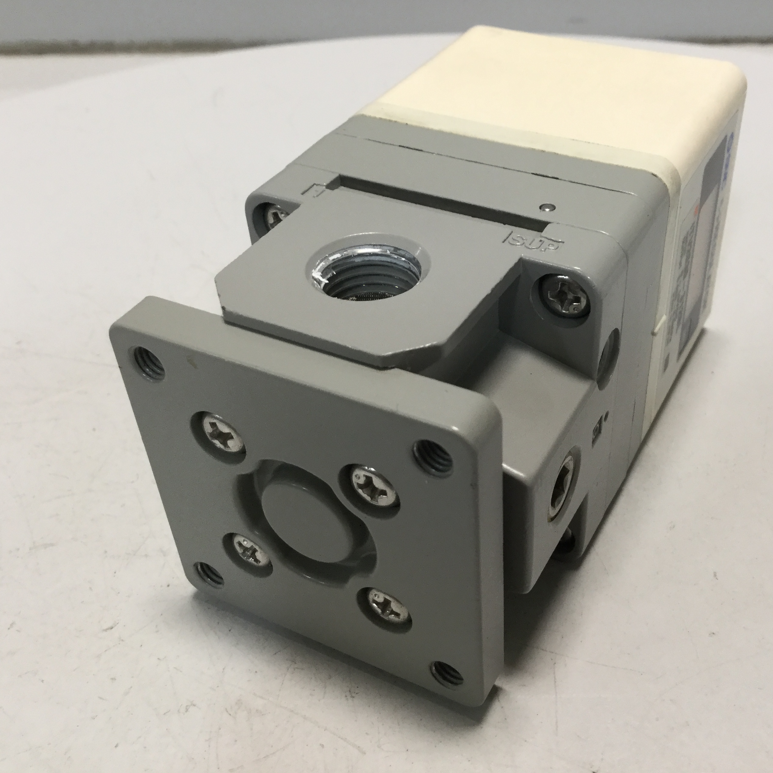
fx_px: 935
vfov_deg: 44.9
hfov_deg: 44.7
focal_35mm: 37
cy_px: 385
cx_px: 460
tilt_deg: -39.8
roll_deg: +2.1
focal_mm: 3.3
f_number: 2.4
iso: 50
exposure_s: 1/30
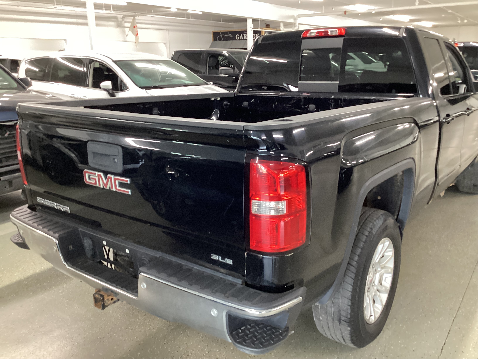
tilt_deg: -17.3
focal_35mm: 31
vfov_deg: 45.4
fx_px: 428
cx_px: 239
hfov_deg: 58.4
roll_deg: +0.3
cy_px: 180
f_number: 2.4
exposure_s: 1/30
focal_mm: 3.3
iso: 320
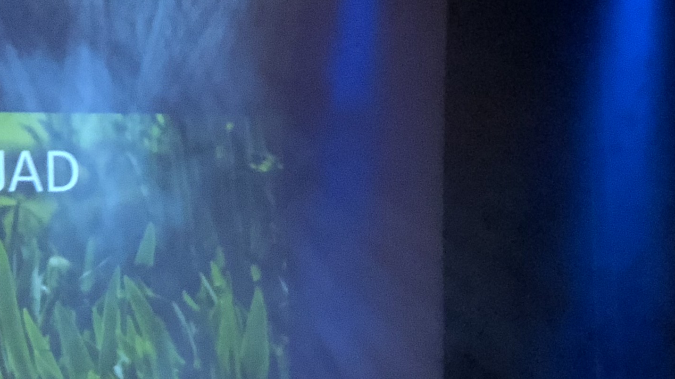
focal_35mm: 175
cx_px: 190
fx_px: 3132
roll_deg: -0.1
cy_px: 541
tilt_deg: -4.7
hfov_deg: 12.3
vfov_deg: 6.9
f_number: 2.8
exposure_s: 1/50
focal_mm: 6.6
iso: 800
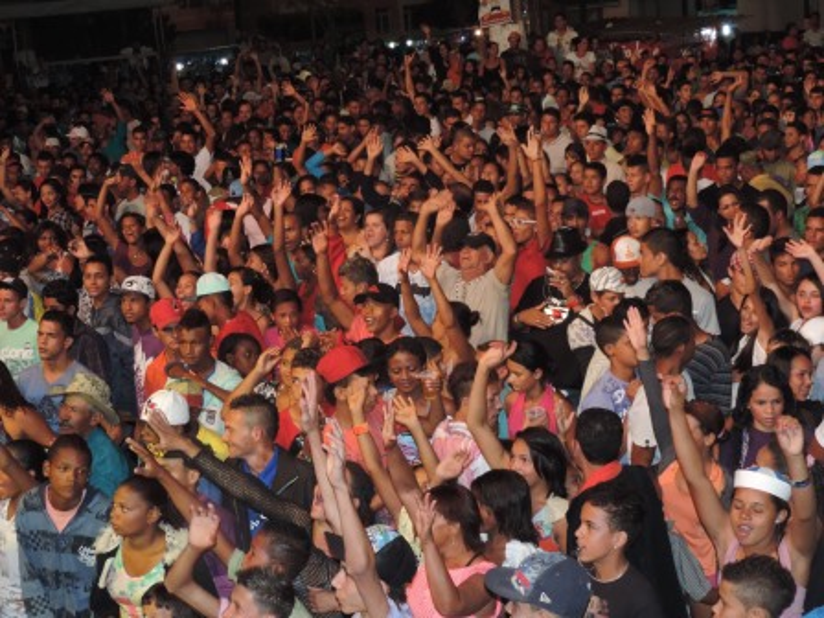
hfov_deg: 32.2
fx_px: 1428
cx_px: 412
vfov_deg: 24.4
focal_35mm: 60
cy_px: 309
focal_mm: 10.7
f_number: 3.7
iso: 720
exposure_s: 1/125
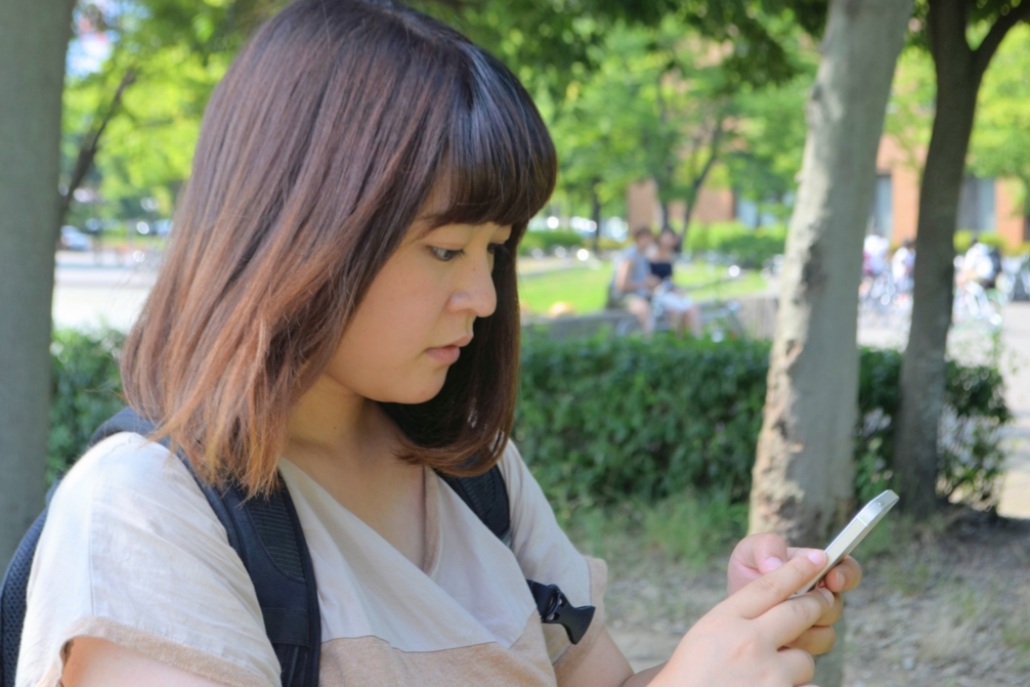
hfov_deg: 31.4
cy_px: 344
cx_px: 518
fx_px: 1831
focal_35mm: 64
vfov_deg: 21.2
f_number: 7.1
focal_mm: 42
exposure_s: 1/200
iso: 200
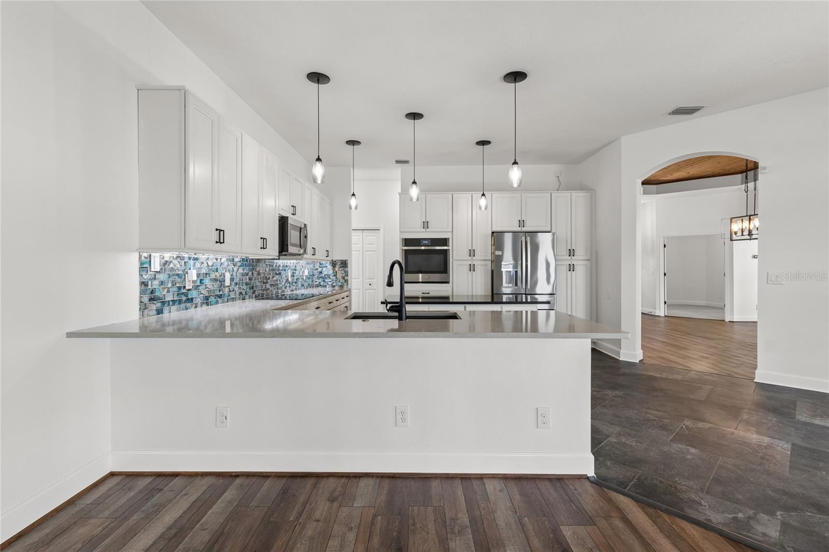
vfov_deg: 77.3
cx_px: 414
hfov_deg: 100.4
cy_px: 276
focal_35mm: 15
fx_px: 345
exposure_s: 1/8
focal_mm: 10
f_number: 7.1
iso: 100
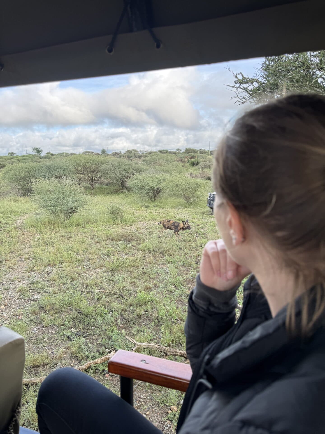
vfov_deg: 71.6
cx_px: 162
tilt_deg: -10.6
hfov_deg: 56.8
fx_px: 300
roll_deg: +2.0
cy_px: 217
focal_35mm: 24
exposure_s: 1/451
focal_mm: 6.76
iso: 80
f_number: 1.78
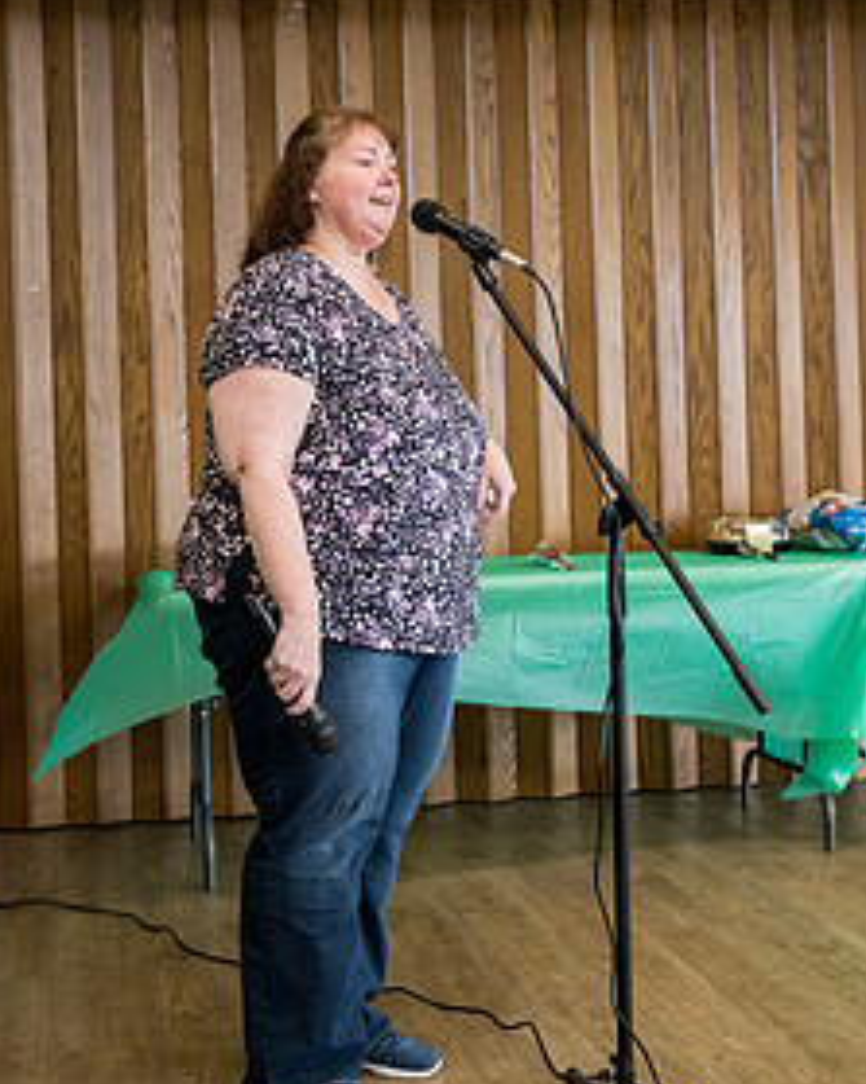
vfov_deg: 35.2
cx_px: 361
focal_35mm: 53
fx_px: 1699
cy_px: 420
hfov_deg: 28.6
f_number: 3.5
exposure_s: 1/320
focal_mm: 35
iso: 2000
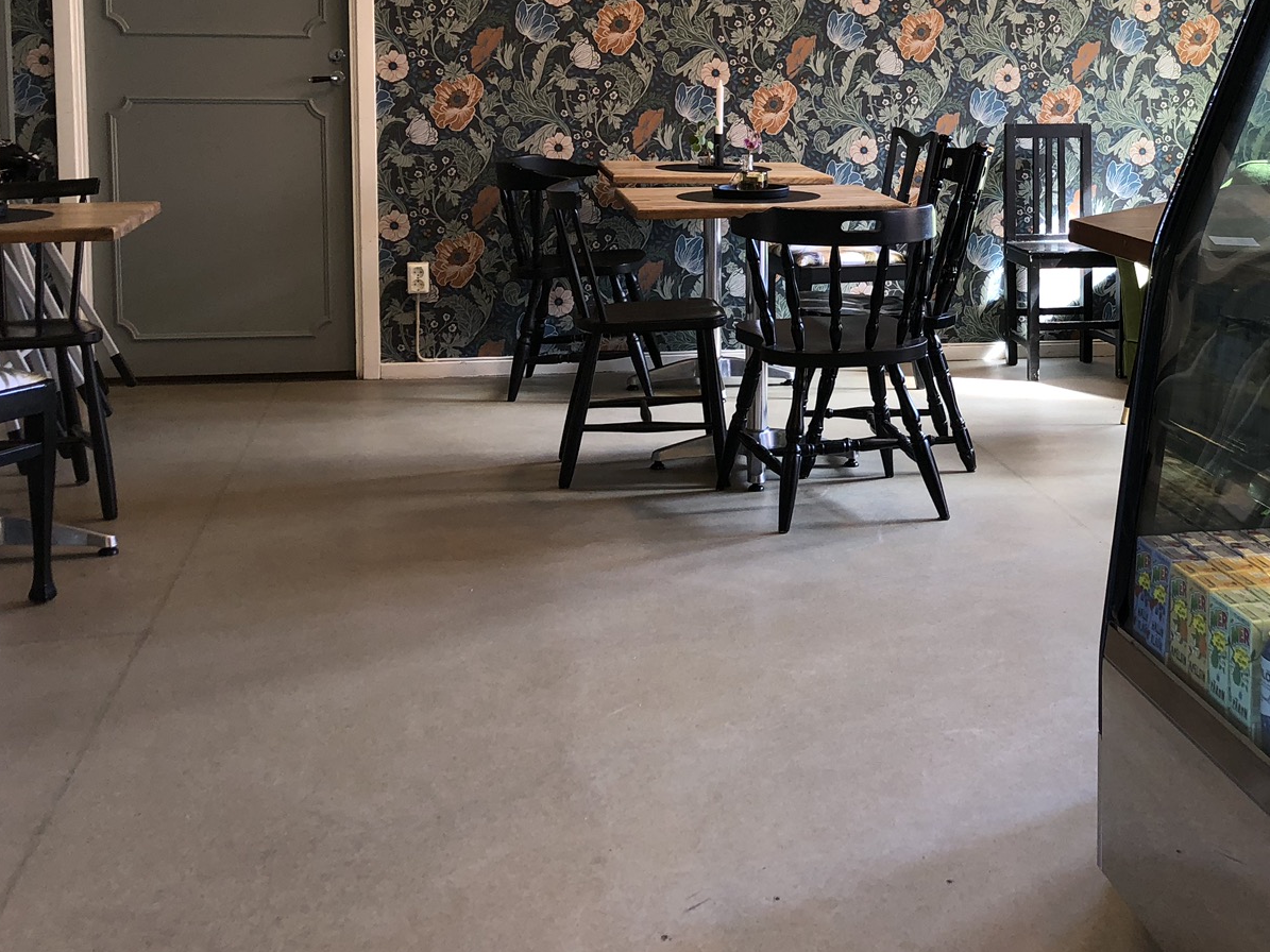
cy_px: 250
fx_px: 1761
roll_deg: -1.4
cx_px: 932
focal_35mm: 48
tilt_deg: -5.6
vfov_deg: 29.8
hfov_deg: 38.8
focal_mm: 3.99
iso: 32
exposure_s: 1/17
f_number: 1.8
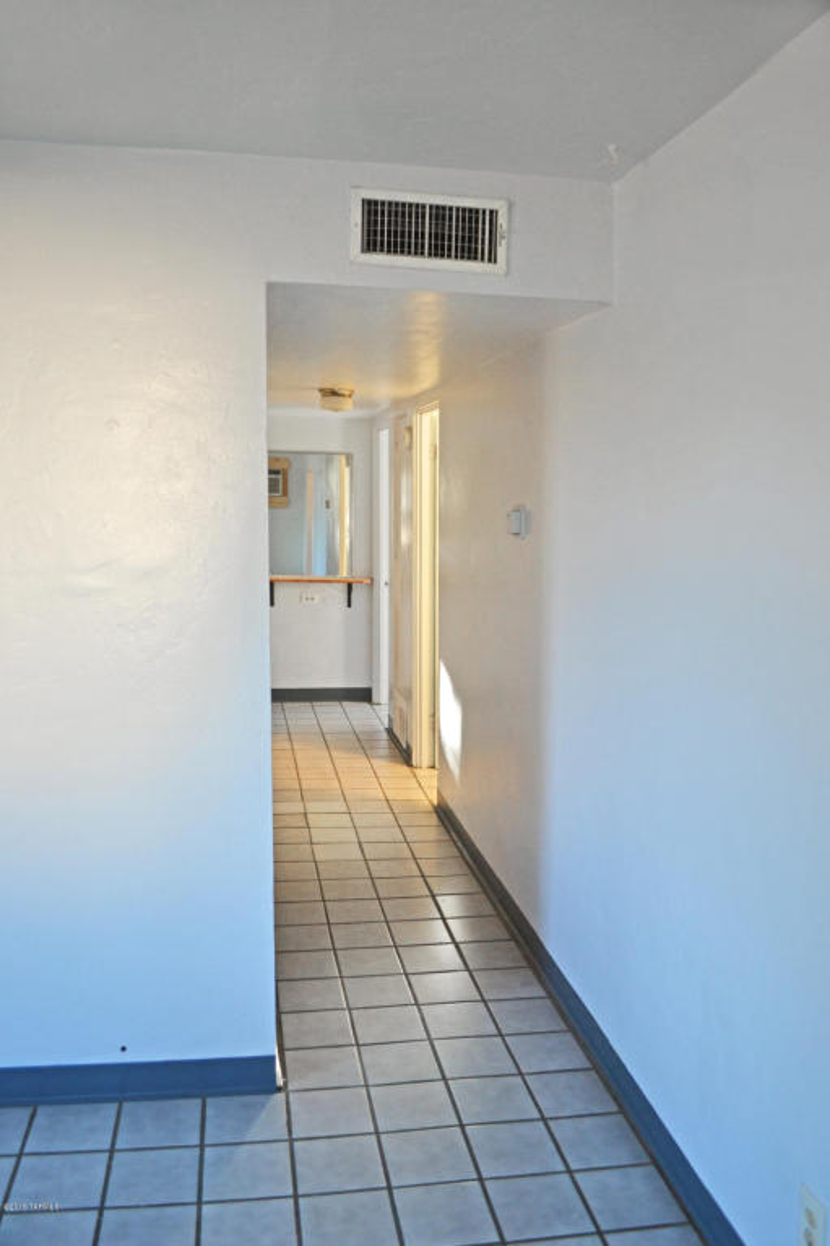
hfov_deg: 47.9
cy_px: 623
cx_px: 415
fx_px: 934
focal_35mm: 27
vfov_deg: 67.4
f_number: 3.5
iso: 400
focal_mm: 18
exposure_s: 1/30
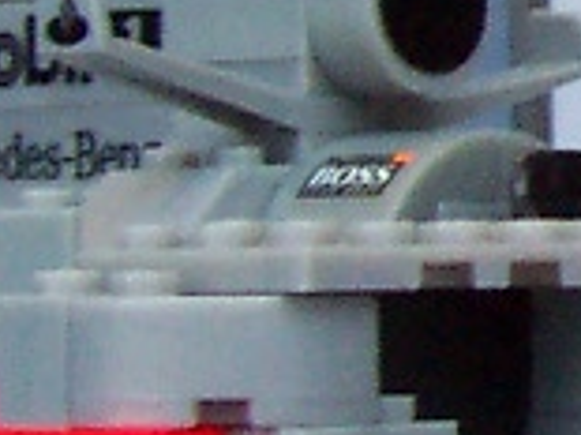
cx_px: 1413
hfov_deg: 6.6
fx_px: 4797
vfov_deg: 5.2
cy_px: -191
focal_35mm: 286
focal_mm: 5.6
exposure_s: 1/15
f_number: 2.8
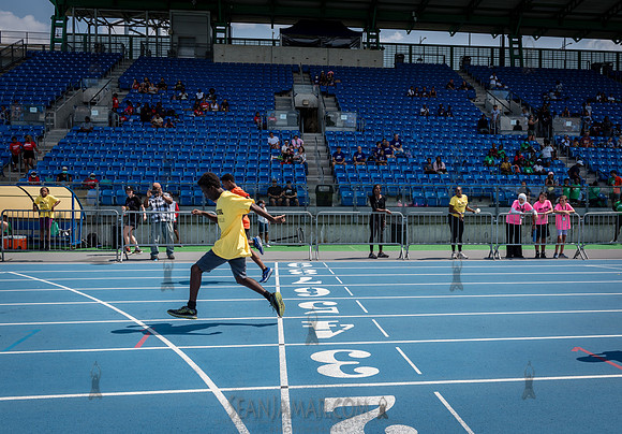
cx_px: 342
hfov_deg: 56.5
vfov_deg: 41.1
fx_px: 578
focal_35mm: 33
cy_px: 228
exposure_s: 1/1250
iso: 250
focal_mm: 29
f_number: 6.3
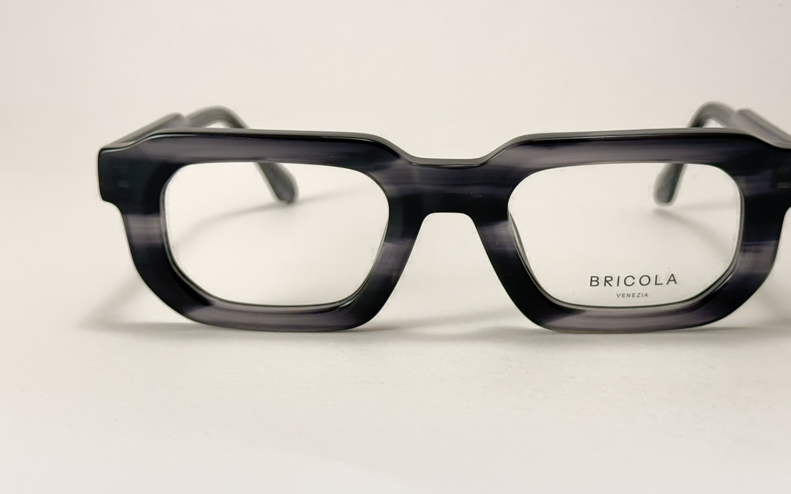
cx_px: 455
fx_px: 1466
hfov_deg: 30.1
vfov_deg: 19.1
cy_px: 207
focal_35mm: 68
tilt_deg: -8.4
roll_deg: +0.0
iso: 64
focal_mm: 6.76
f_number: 1.78
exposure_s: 1/100
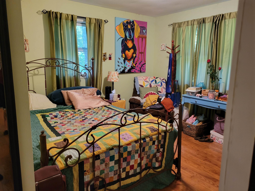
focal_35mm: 26
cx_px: 128
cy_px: 96
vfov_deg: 53.1
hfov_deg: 67.3
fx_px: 192
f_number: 1.8
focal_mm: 5.4
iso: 400
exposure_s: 1/40
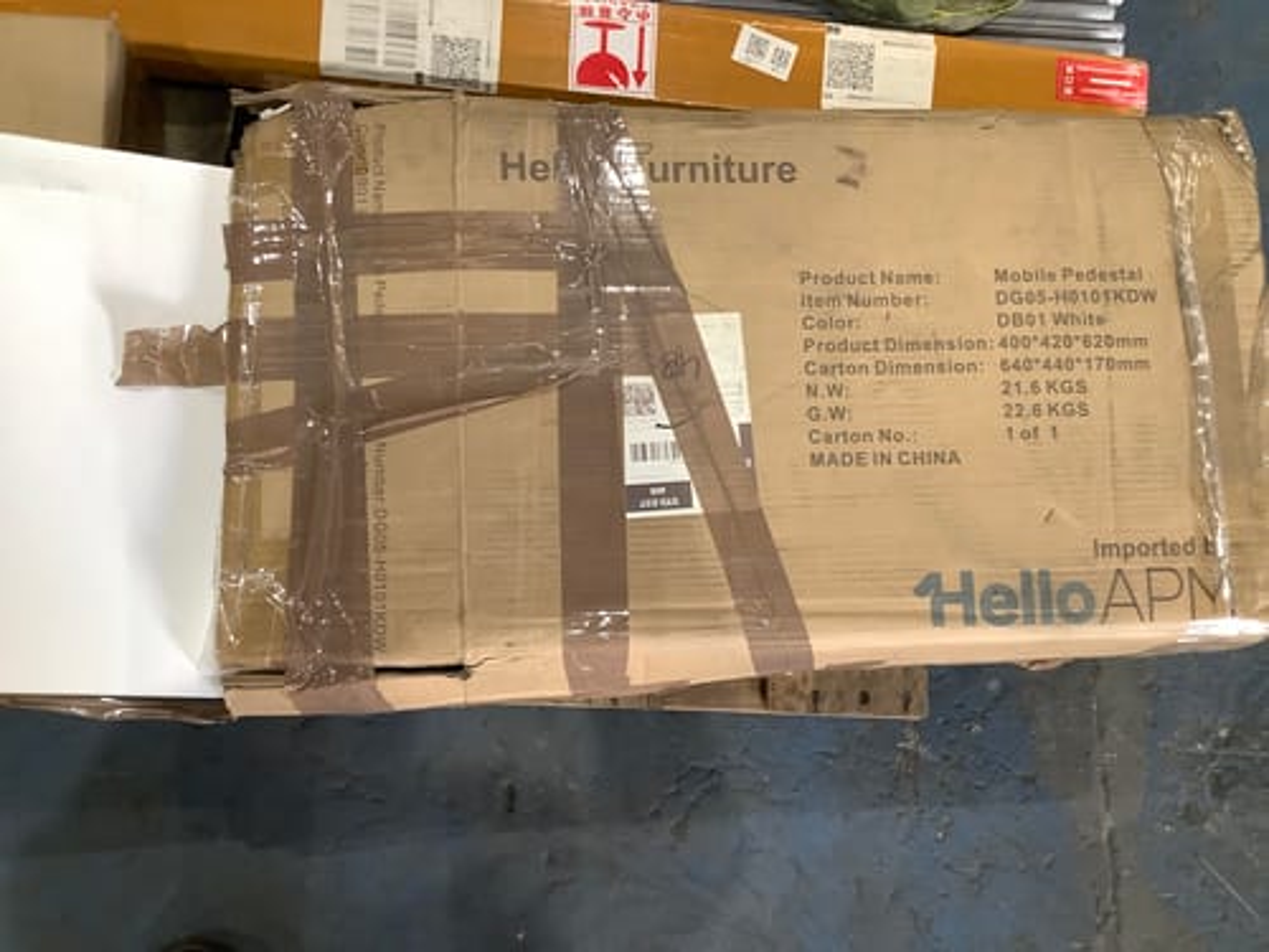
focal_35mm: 31
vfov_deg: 45.4
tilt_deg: -80.1
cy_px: 476
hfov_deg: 58.4
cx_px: 634
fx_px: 1136
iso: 125
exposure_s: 1/50
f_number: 2.4
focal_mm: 3.3
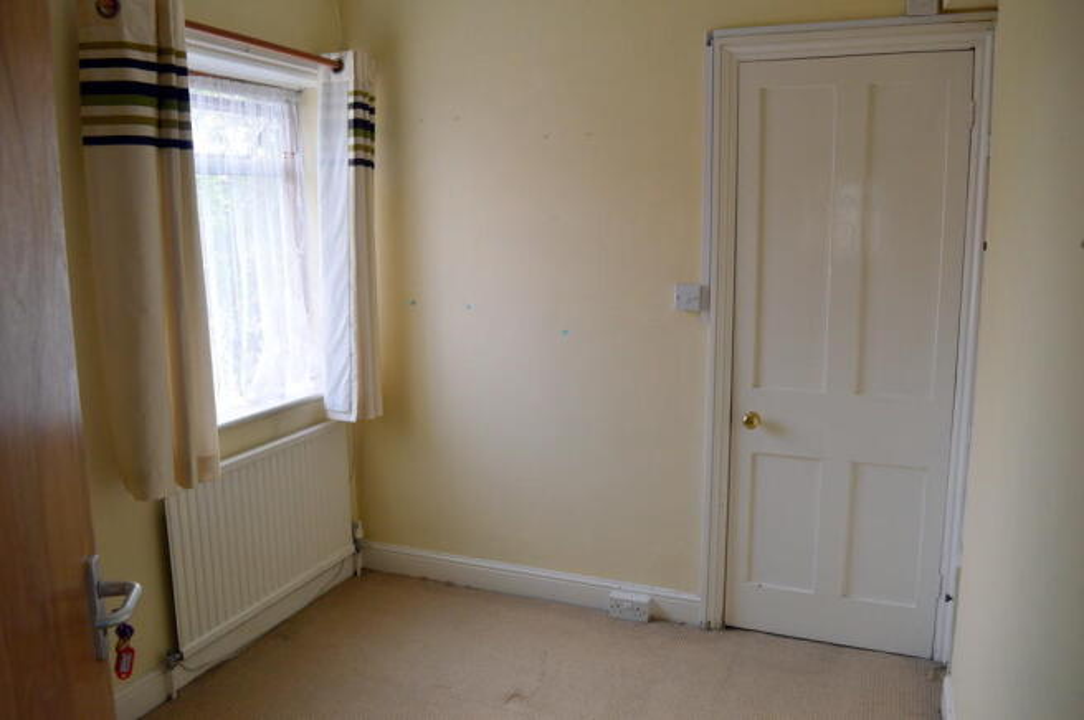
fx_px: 812
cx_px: 542
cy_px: 360
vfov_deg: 47.8
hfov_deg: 67.4
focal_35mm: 27
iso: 400
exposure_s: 1/125
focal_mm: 18
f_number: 5.6
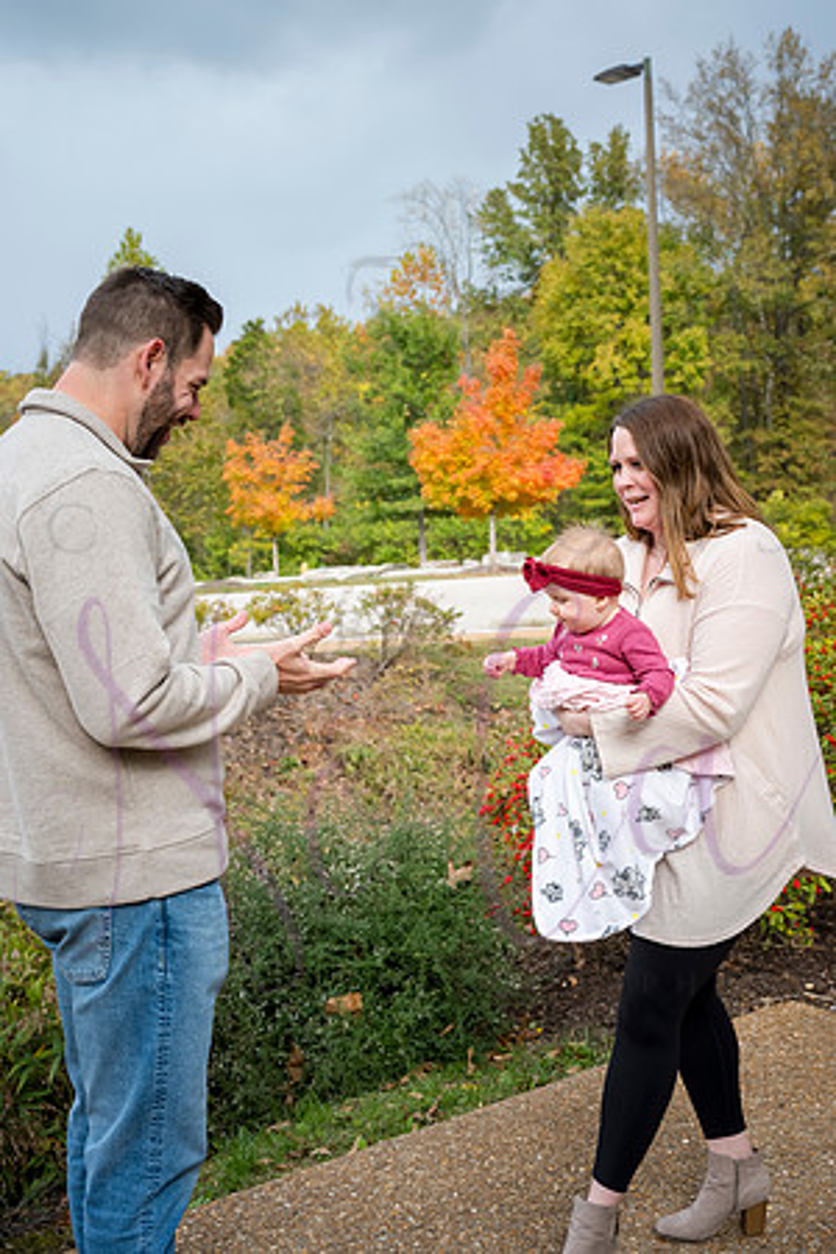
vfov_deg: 46.4
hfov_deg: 31.9
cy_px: 627
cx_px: 418
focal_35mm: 42
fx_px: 1463
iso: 400
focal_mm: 42
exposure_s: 1/500
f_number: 5.6
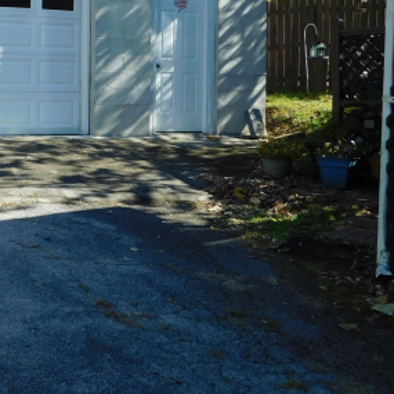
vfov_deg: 27.3
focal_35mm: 62
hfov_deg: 25.9
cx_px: -23
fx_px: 798
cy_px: 98
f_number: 3.2
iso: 125
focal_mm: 5.3
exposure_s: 1/500
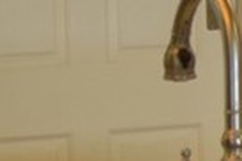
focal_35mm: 313
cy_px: -134
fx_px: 2102
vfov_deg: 4.3
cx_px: 765
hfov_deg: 6.0
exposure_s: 1/60
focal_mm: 28
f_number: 3.3
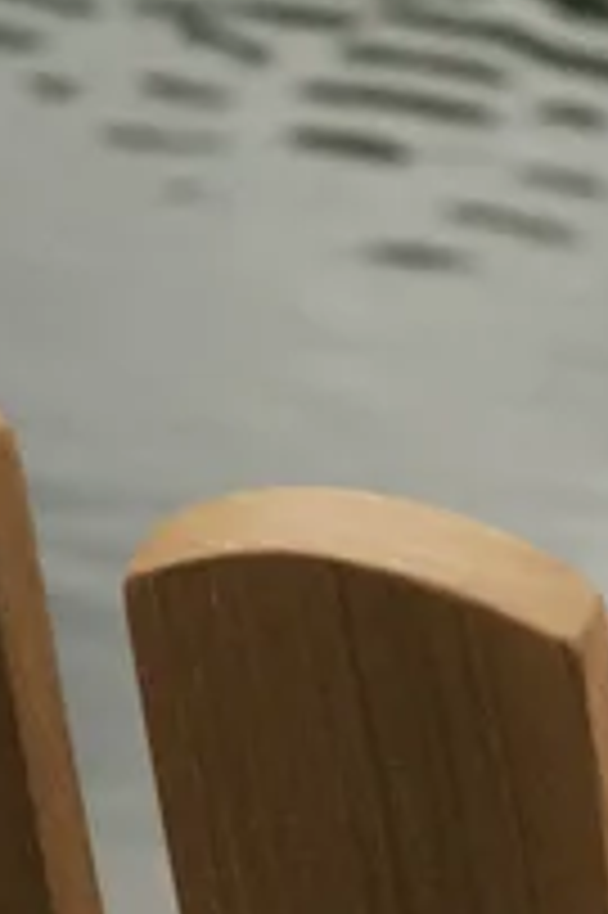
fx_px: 7866
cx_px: -315
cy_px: 1378
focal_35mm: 310
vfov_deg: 6.6
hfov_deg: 4.4
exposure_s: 1/200
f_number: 9
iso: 400
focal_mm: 70
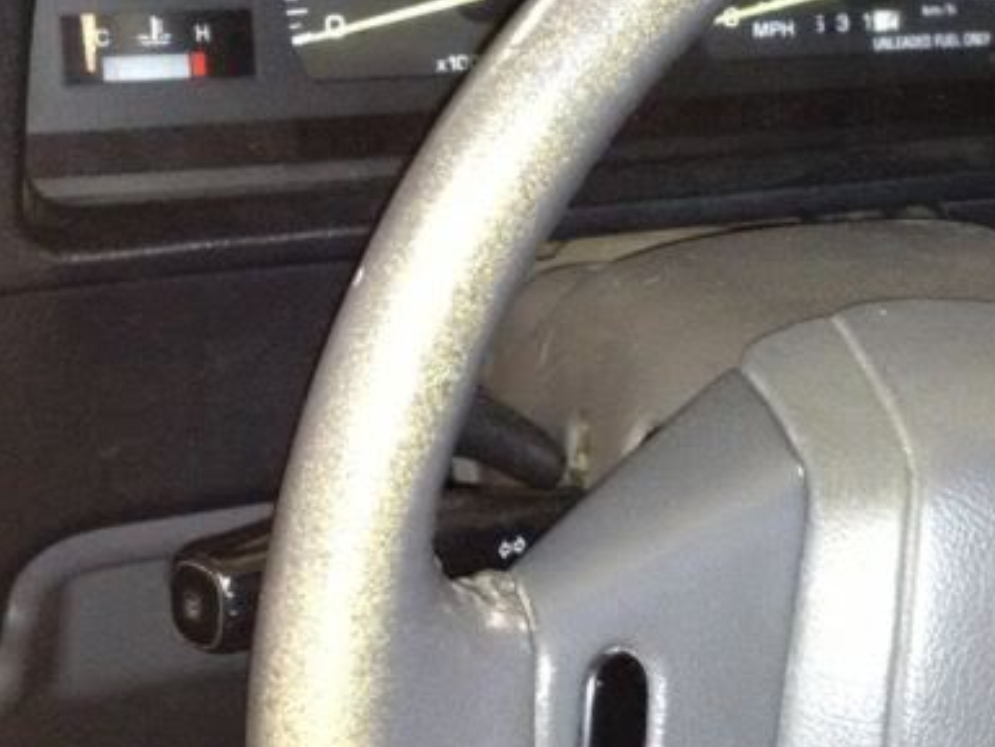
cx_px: 824
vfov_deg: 15.9
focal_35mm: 93
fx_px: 2674
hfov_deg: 20.8
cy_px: 240
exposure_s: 1/16
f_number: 2.4
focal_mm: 4.3
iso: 320
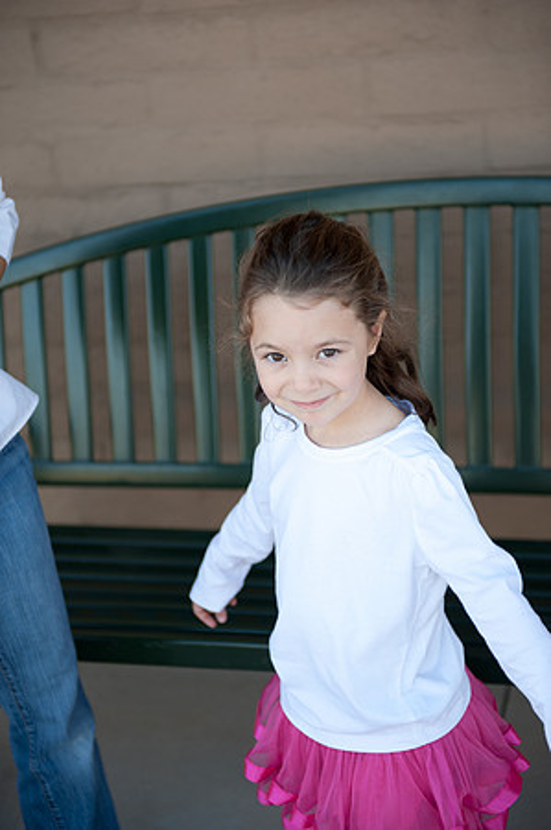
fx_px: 1427
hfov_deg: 21.9
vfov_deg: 32.4
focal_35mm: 62
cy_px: 415
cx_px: 276
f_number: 2.8
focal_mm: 62
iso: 200
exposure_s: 1/400
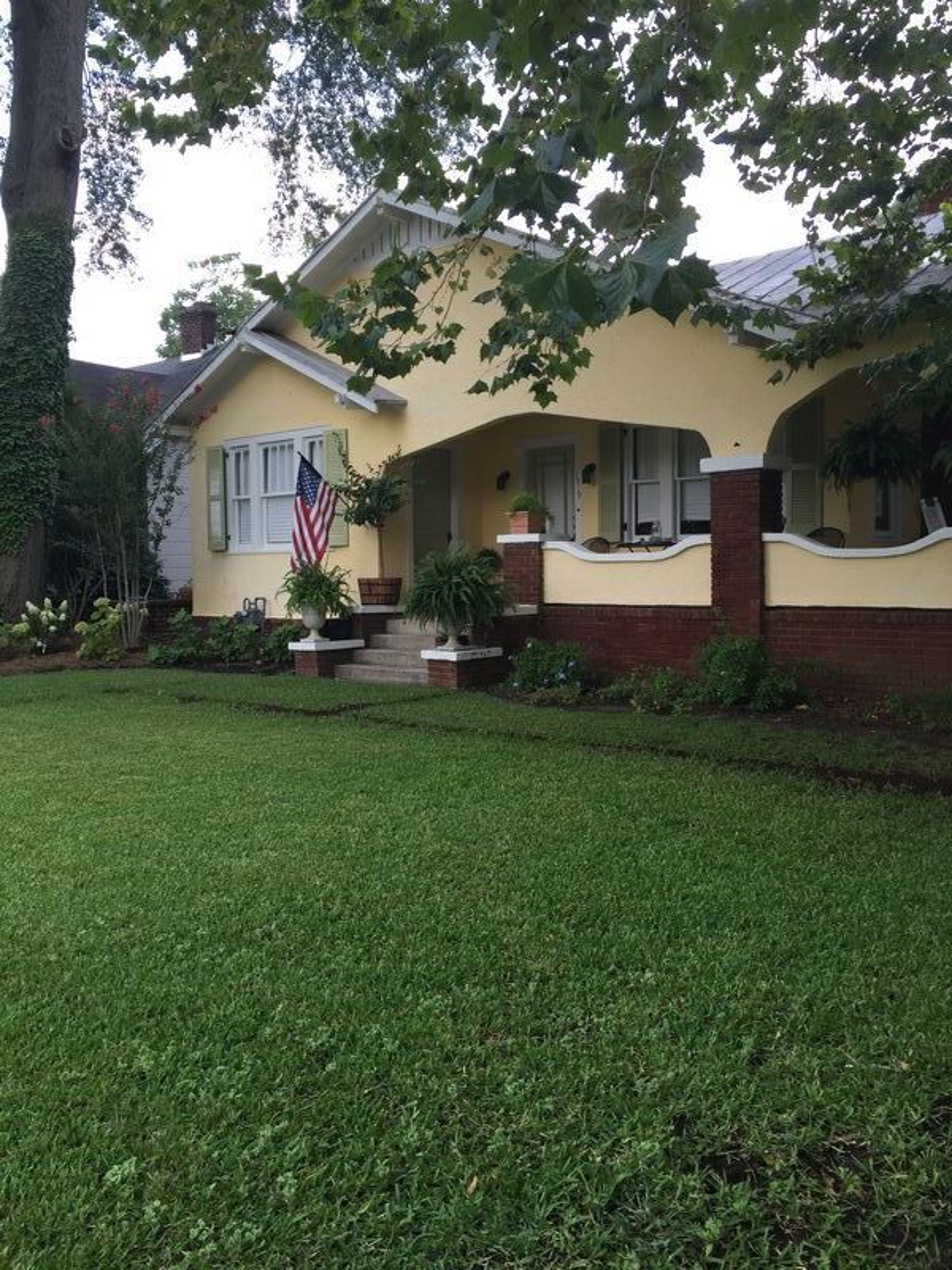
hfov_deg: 48.2
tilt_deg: -3.7
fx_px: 1063
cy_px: 635
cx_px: 476
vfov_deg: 61.7
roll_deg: +0.8
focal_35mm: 29
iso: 32
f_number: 2.2
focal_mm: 4.15
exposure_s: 1/391
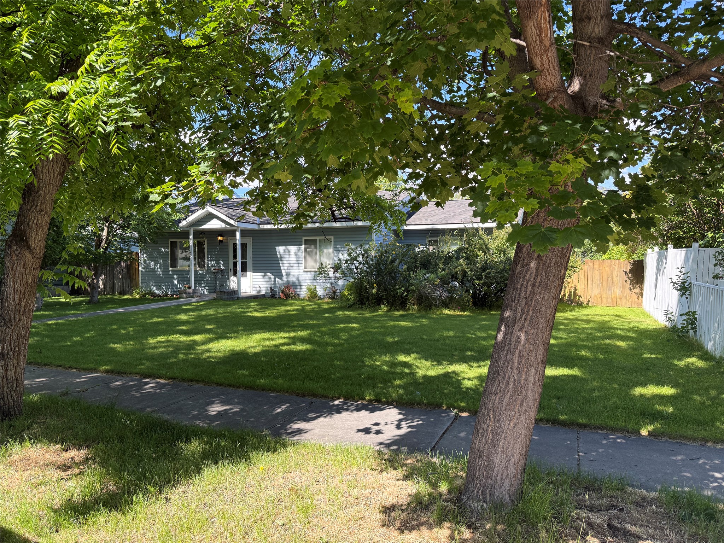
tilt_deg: -1.0
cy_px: 272
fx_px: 502
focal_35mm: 24
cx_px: 362
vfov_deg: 56.8
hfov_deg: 71.6
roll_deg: +0.1
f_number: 1.78
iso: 100
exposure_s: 1/909
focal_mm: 6.76
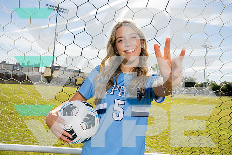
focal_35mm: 35
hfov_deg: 54.4
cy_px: 78
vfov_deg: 37.9
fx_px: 226
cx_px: 116
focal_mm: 35
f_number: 11
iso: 200
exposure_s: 1/250
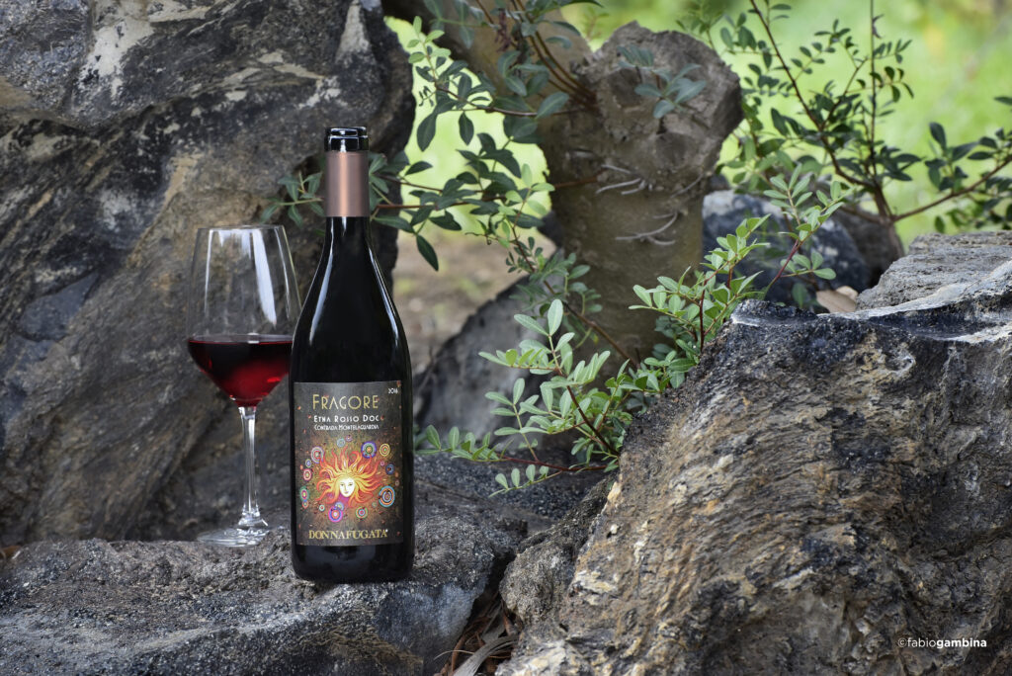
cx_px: 506
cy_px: 338
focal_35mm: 125
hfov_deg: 16.4
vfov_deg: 11.0
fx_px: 3516
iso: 1250
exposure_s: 1/400
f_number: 10
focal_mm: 125
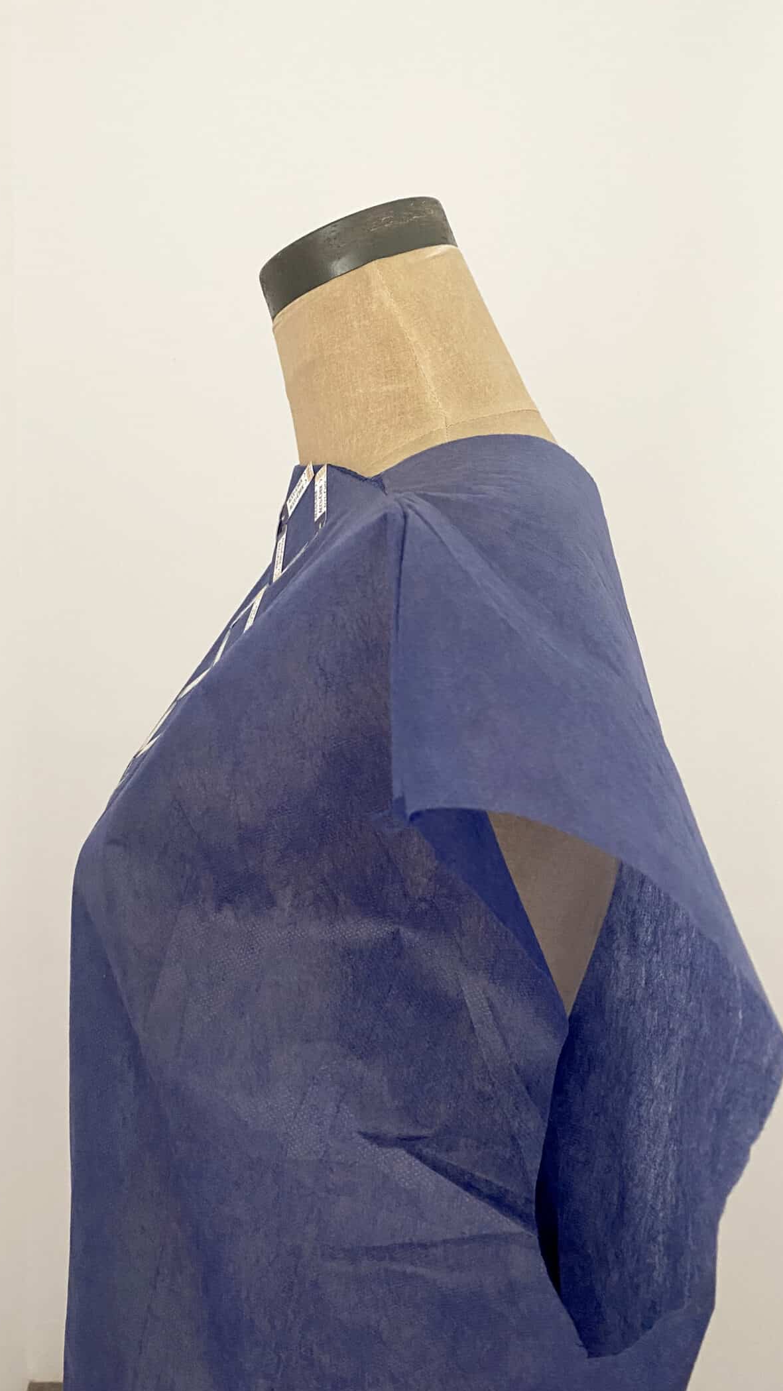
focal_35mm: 29
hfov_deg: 39.7
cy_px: 685
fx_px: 1070
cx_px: 259
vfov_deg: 66.1
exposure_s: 1/60
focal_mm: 4.25
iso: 320
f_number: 1.8
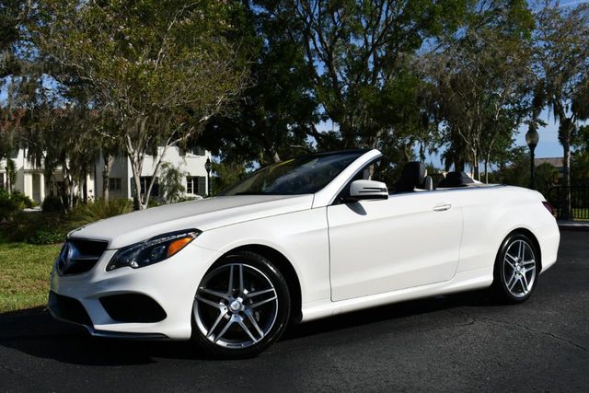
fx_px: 589
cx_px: 294
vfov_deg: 36.9
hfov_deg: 53.1
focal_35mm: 36
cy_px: 196
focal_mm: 18
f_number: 10
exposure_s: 1/400
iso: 100
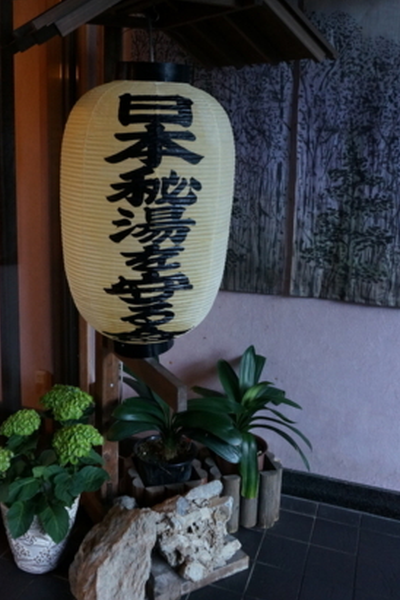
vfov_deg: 54.1
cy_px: 244
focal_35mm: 35
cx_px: 172
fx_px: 583
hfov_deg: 37.8
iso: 1250
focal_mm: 16
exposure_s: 1/60
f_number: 4
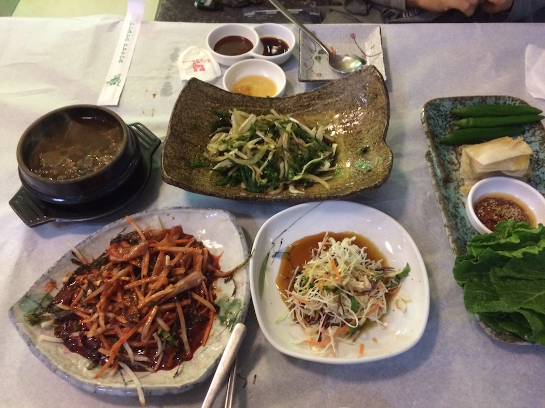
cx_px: 272
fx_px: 457
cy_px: 204
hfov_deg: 61.7
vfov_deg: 48.2
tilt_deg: -56.9
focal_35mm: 29
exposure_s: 1/15
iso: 320
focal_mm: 4.15
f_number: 2.2
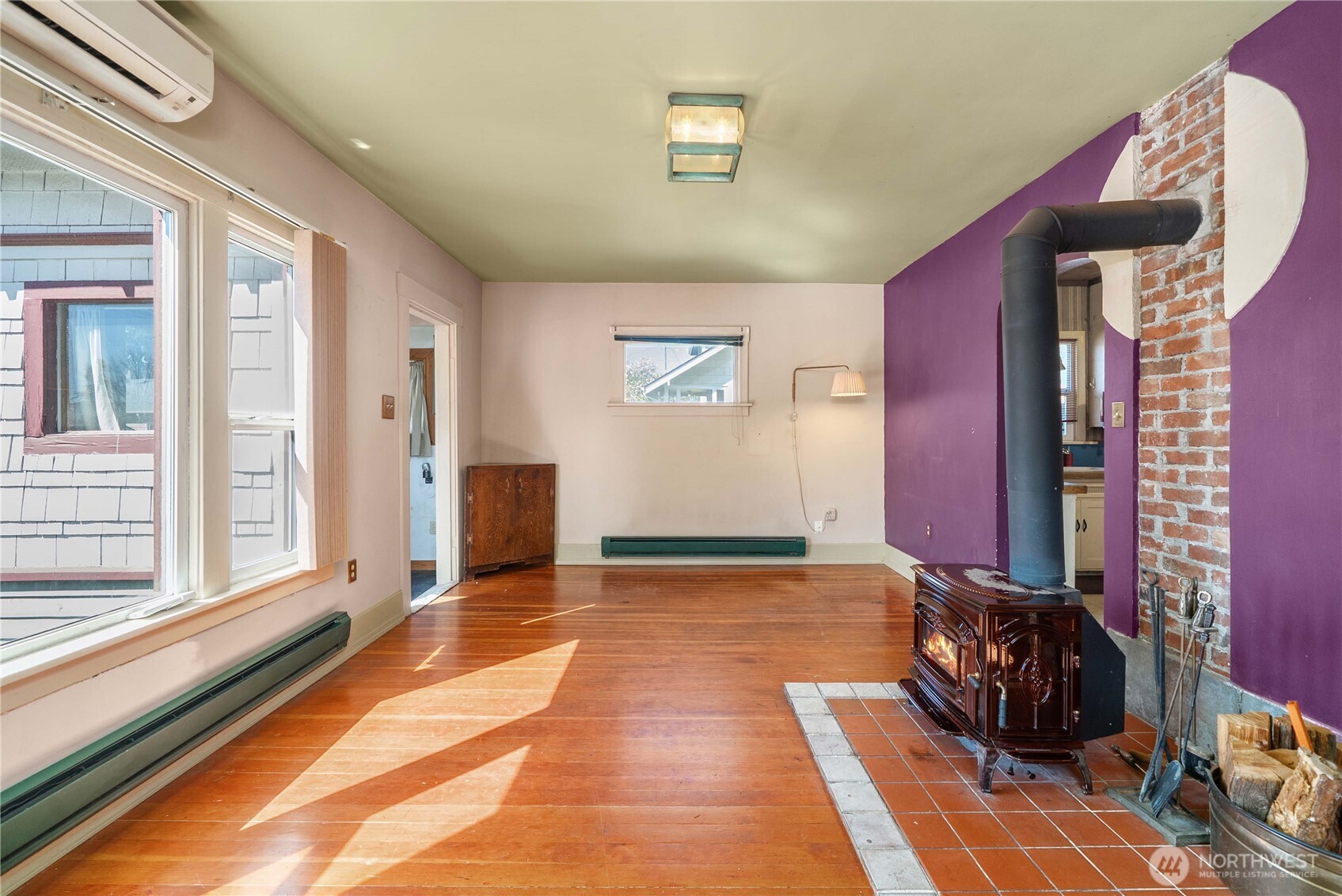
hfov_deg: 104.2
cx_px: 671
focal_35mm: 14
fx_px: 522
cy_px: 448
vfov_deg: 81.3
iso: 1600
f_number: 6.3
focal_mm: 14
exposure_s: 1/30
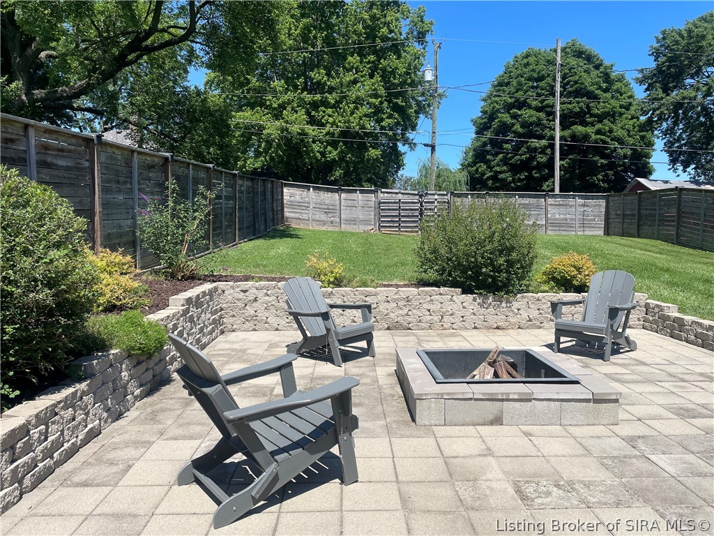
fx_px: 536
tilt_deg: -3.9
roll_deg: -0.2
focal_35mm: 26
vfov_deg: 53.1
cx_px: 357
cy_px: 268
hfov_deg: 67.3
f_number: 1.6
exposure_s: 1/3040
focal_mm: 4.2
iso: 32
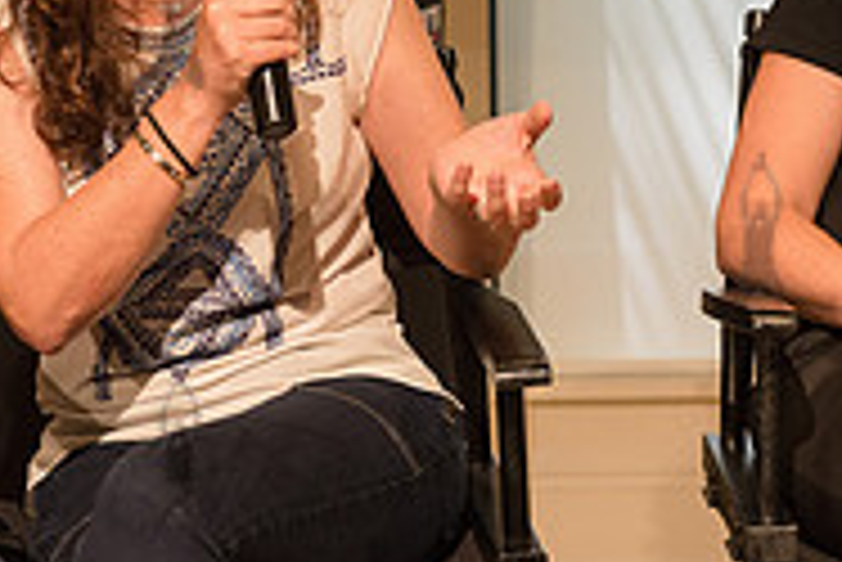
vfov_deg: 8.5
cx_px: 176
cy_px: 11
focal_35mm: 161
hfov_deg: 12.7
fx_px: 3768
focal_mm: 52
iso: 2500
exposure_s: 1/400
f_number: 4
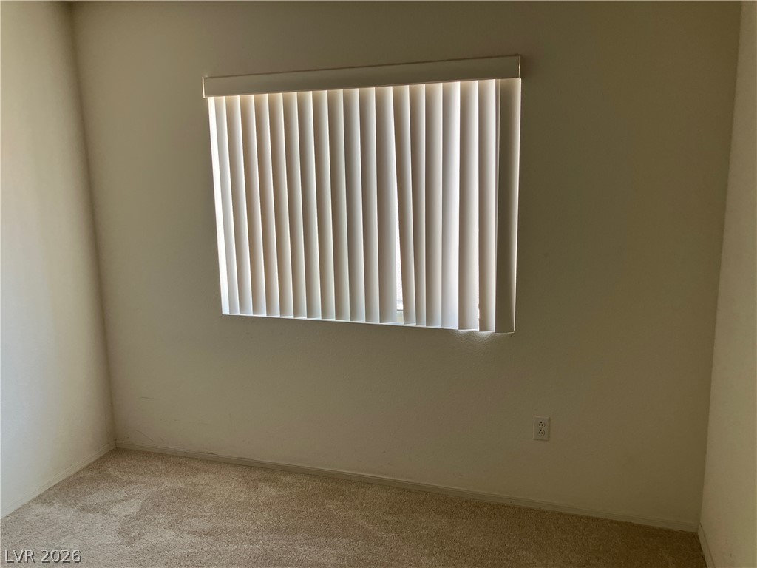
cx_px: 378
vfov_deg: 49.7
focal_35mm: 28
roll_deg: +1.8
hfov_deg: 63.4
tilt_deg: -9.7
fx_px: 612
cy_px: 284
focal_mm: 3.99
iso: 64
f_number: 1.8
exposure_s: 1/121
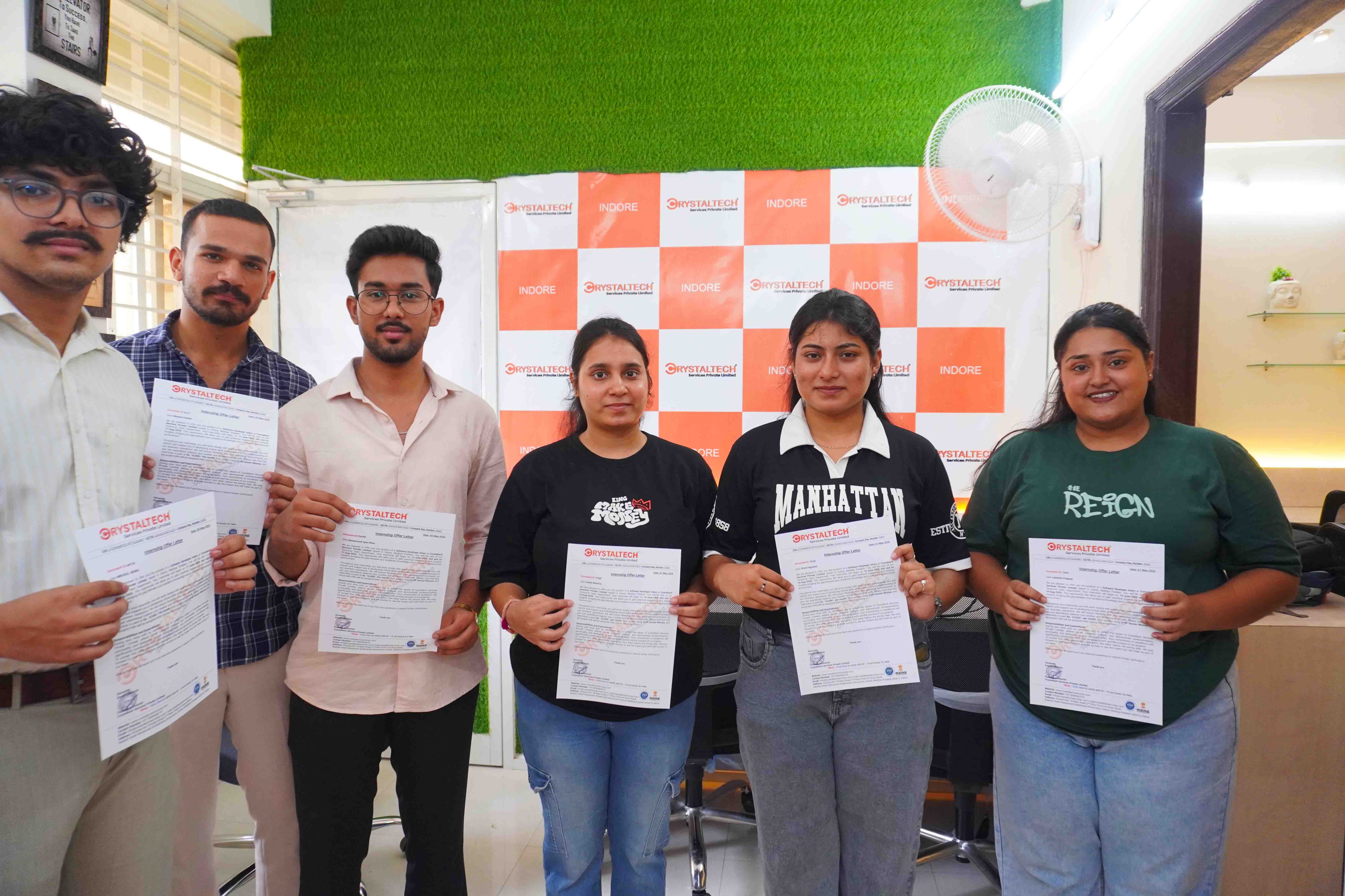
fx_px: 897
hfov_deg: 73.7
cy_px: 448
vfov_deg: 53.1
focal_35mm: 24
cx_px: 672
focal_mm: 16
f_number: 4
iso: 1600
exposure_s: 1/160
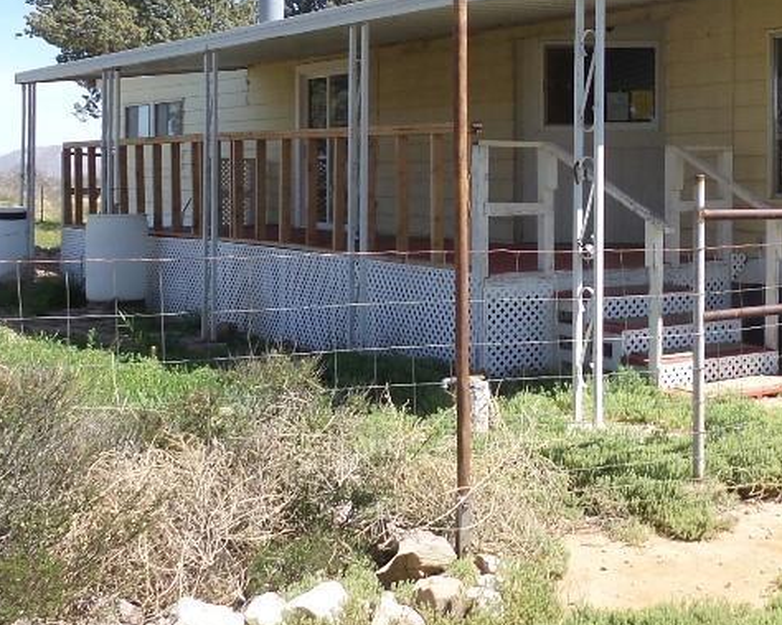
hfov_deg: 30.8
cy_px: 185
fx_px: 1365
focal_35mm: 59
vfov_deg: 25.6
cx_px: 670
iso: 100
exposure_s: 1/800
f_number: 3.7
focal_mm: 5
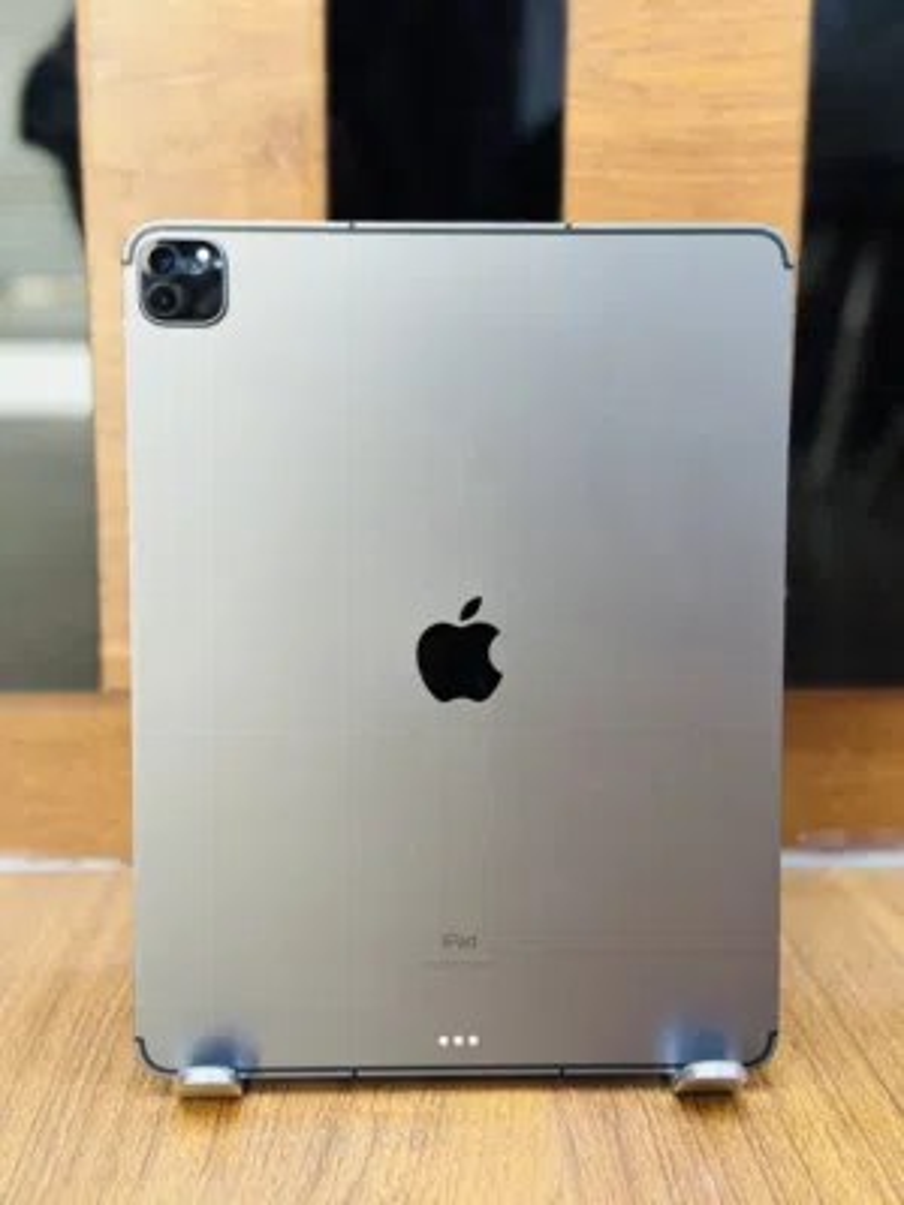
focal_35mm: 48
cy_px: 602
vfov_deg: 39.7
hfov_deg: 30.3
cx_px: 452
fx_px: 1671
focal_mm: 6.86
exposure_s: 1/100
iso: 160
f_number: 1.78
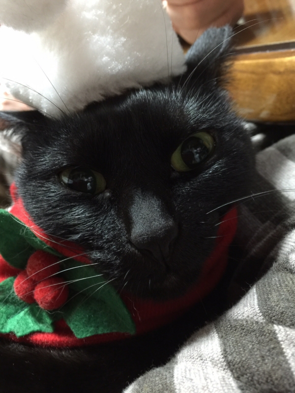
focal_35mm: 29
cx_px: 148
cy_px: 196
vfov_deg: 61.7
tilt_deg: -26.5
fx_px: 330
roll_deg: +31.0
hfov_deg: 48.2
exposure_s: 1/4
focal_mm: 4.15
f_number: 2.2
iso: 80
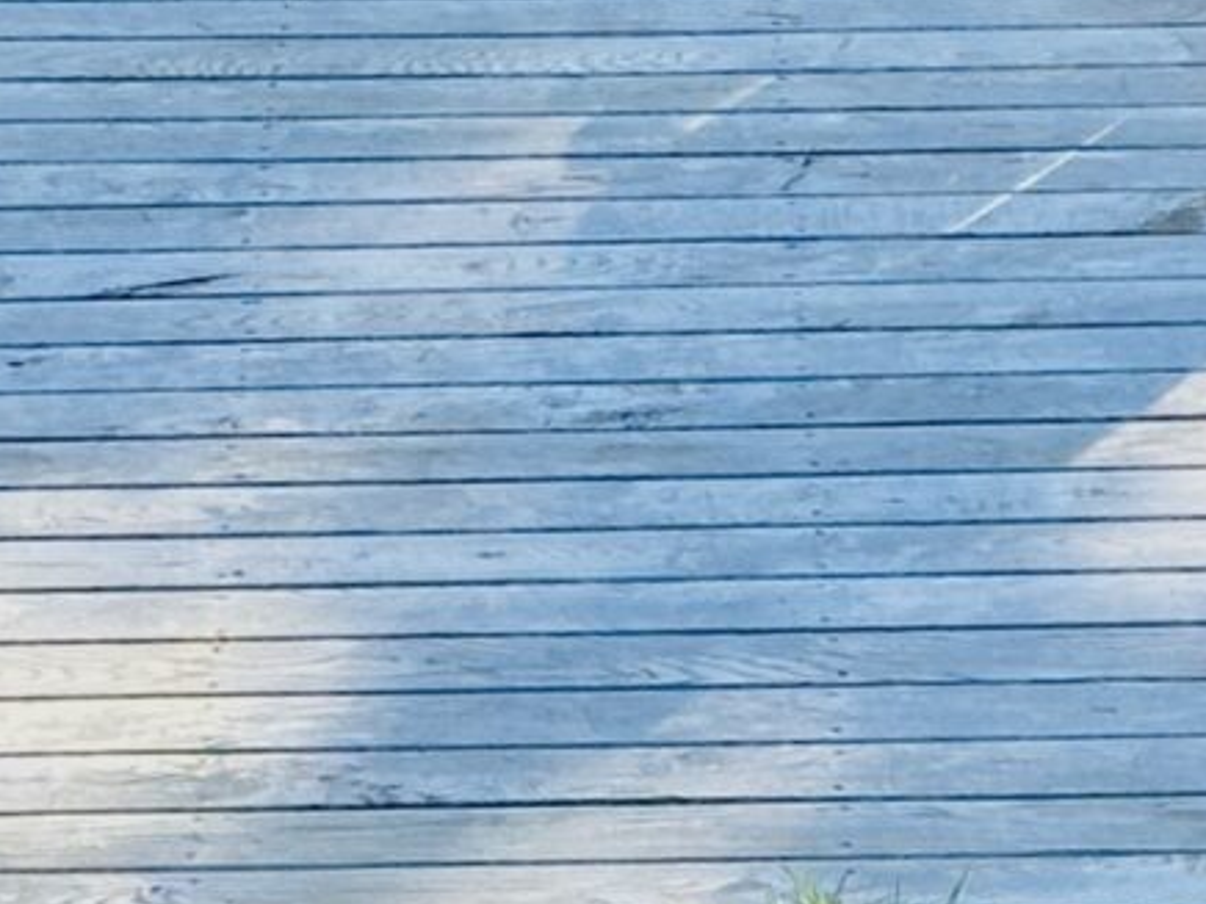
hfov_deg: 7.0
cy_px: -633
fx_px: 9825
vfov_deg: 5.2
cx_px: 1303
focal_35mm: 282
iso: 64
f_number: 1.78
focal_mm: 6.86
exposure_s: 1/1000
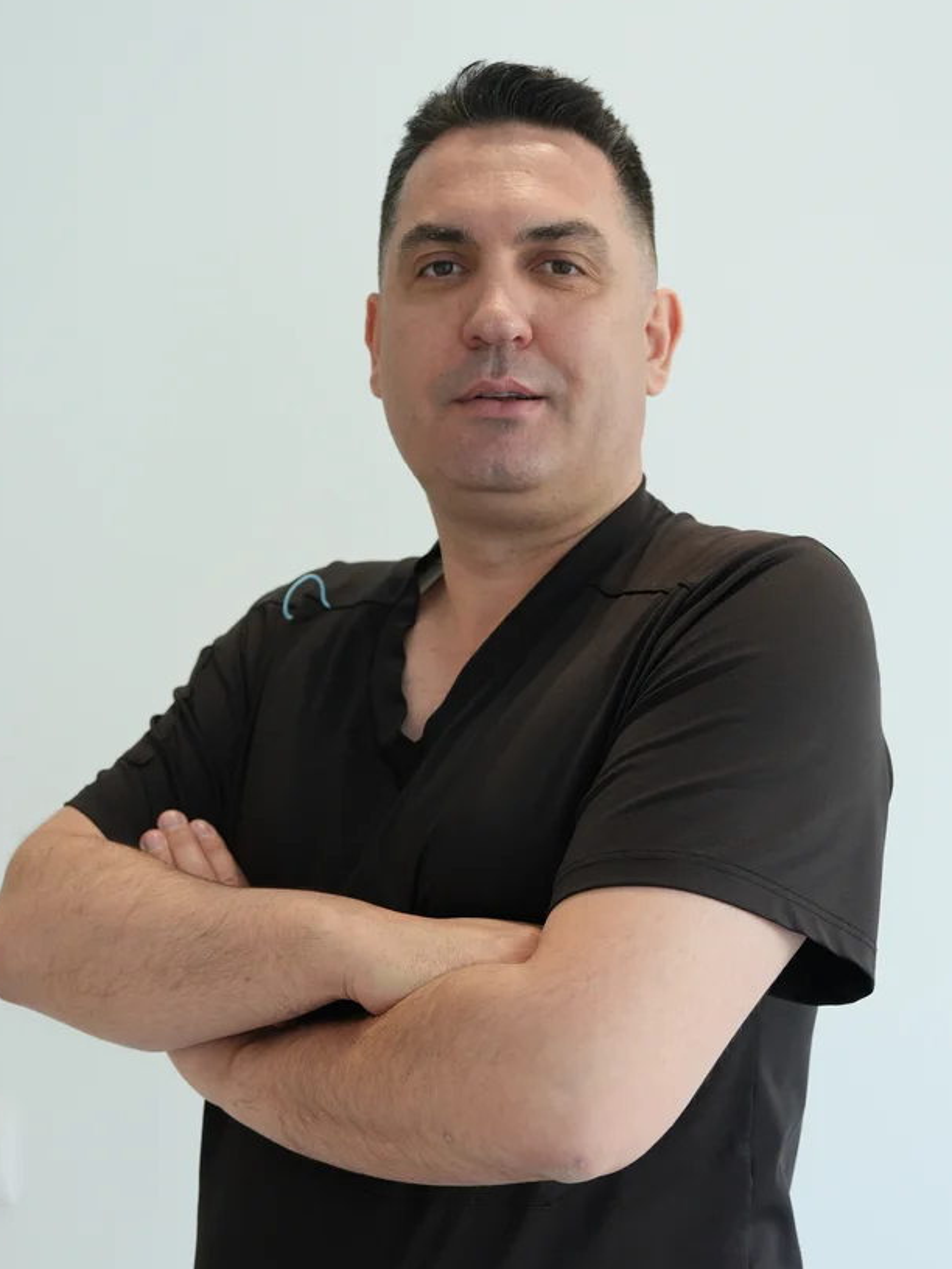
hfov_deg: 26.1
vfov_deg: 34.2
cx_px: 476
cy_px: 762
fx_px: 2053
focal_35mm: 56
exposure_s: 1/50
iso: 100
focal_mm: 33
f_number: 3.2
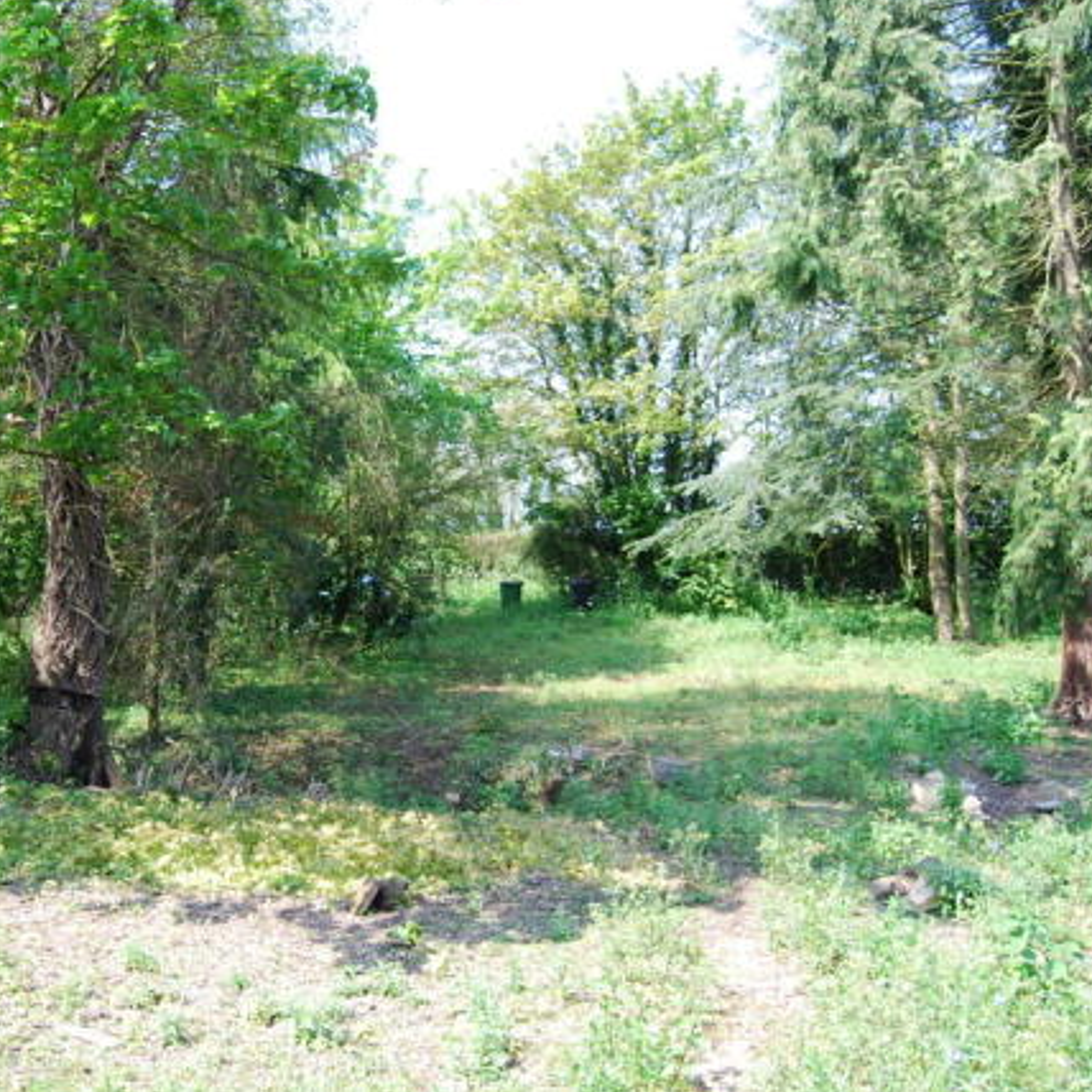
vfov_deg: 47.2
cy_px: 542
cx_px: 330
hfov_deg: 46.2
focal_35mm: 35
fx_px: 1249
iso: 140
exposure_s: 1/125
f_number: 5.6
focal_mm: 18
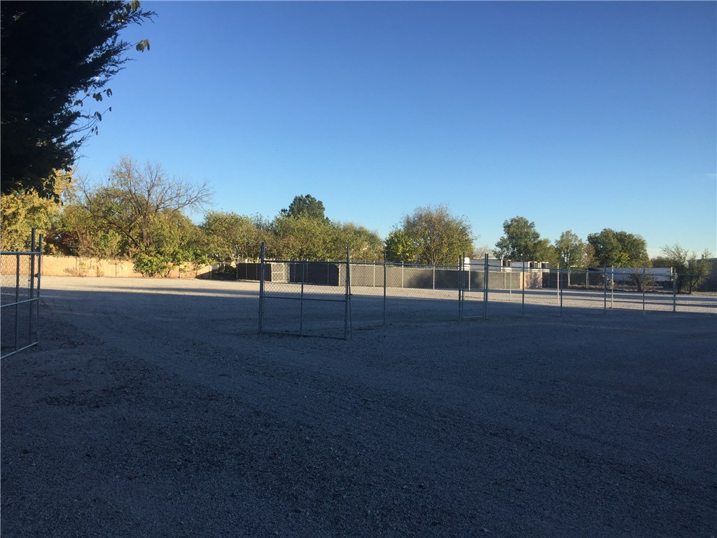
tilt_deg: +4.8
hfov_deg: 61.7
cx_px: 358
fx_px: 601
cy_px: 269
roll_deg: -1.0
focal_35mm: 29
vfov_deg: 48.2
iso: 32
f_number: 2.2
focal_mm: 4.15
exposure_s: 1/760
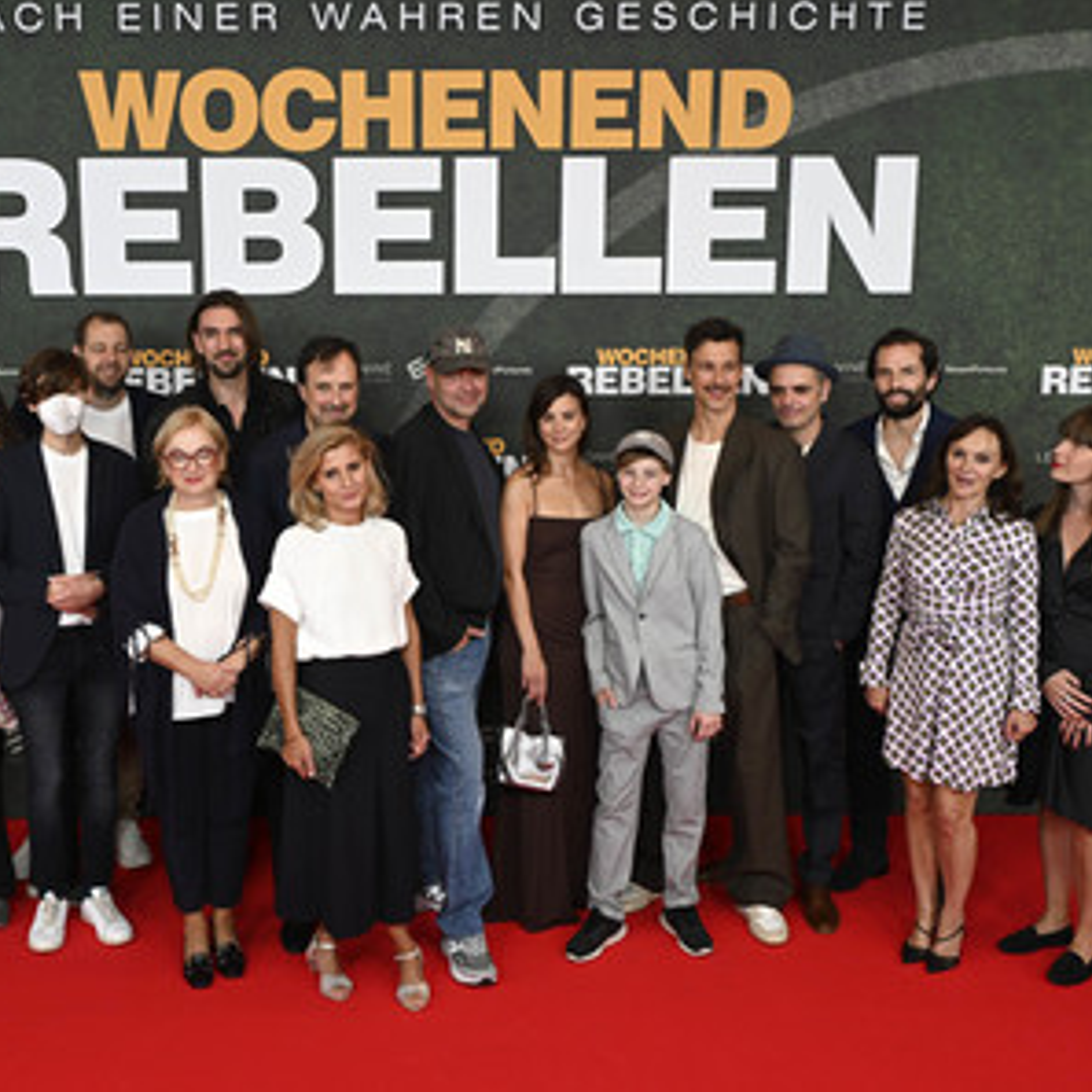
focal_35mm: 41
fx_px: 1451
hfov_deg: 41.0
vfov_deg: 41.3
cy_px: 544
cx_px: 425
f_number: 8
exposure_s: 1/200
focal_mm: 31.5
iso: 1250
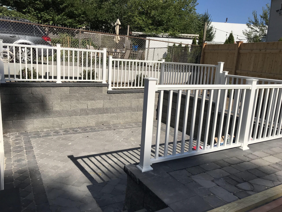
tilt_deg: -11.8
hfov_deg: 63.4
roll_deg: -3.8
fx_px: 228
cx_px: 141
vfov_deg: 49.7
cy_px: 106
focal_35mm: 28
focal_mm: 3.99
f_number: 1.8
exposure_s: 1/5051
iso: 20
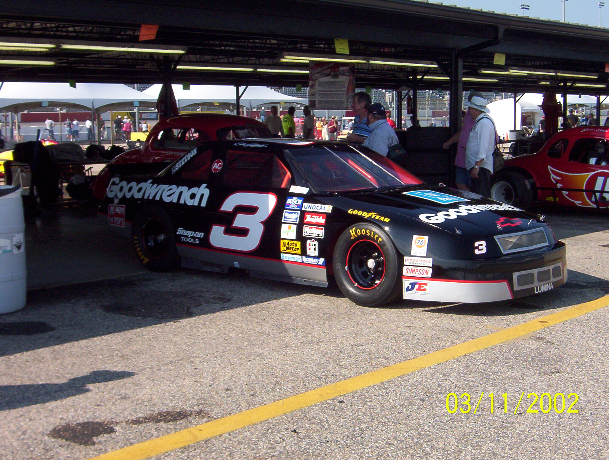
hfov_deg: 37.4
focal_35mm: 51
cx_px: 304
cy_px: 230
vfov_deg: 28.7
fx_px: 899
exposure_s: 1/492
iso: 100
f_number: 5.97
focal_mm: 7.88
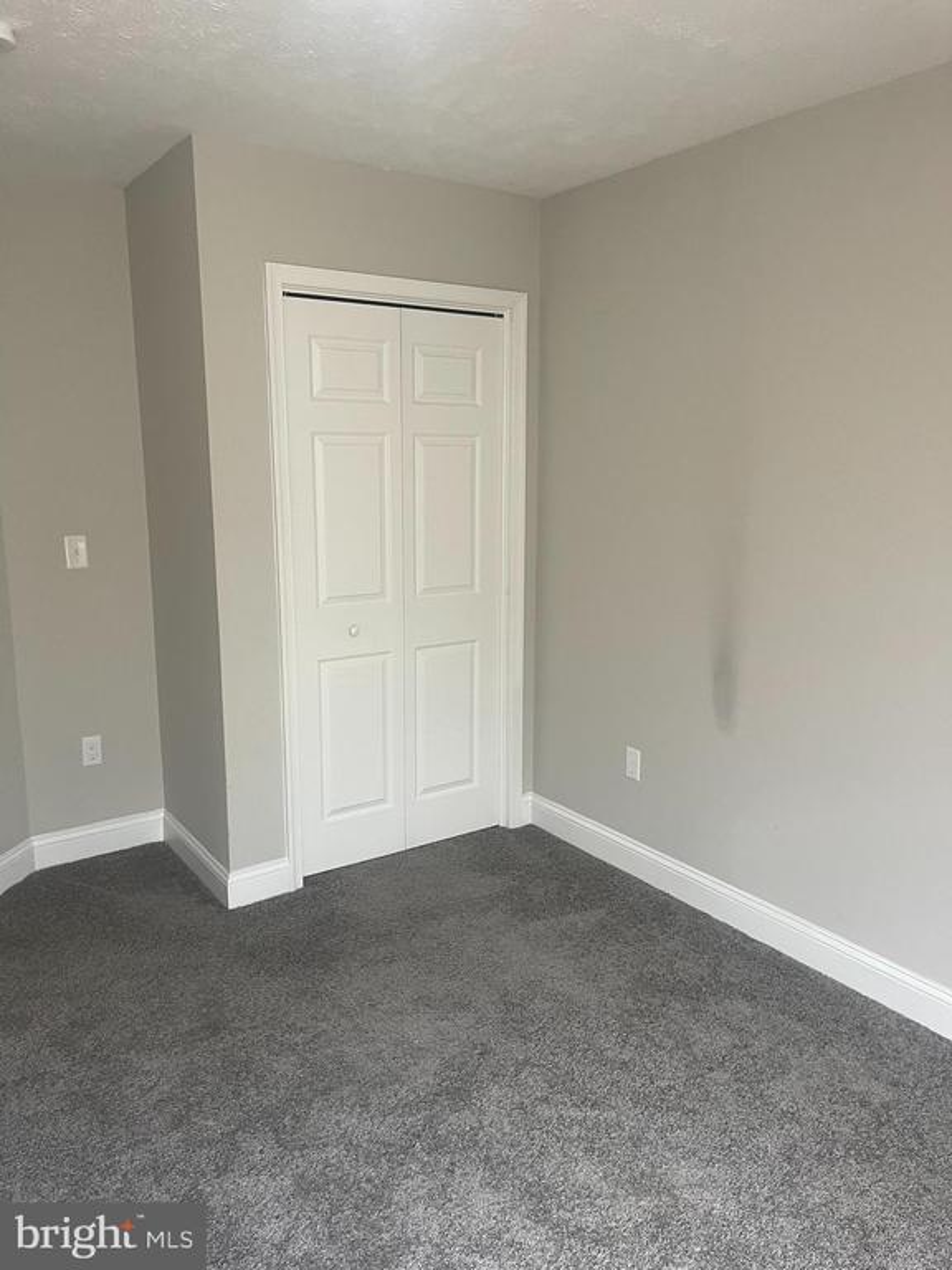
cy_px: 635
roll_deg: +0.2
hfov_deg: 54.9
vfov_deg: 69.4
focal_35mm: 25
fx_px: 917
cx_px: 476
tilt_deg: -10.8
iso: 200
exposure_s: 1/60
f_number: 1.6
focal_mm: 5.1
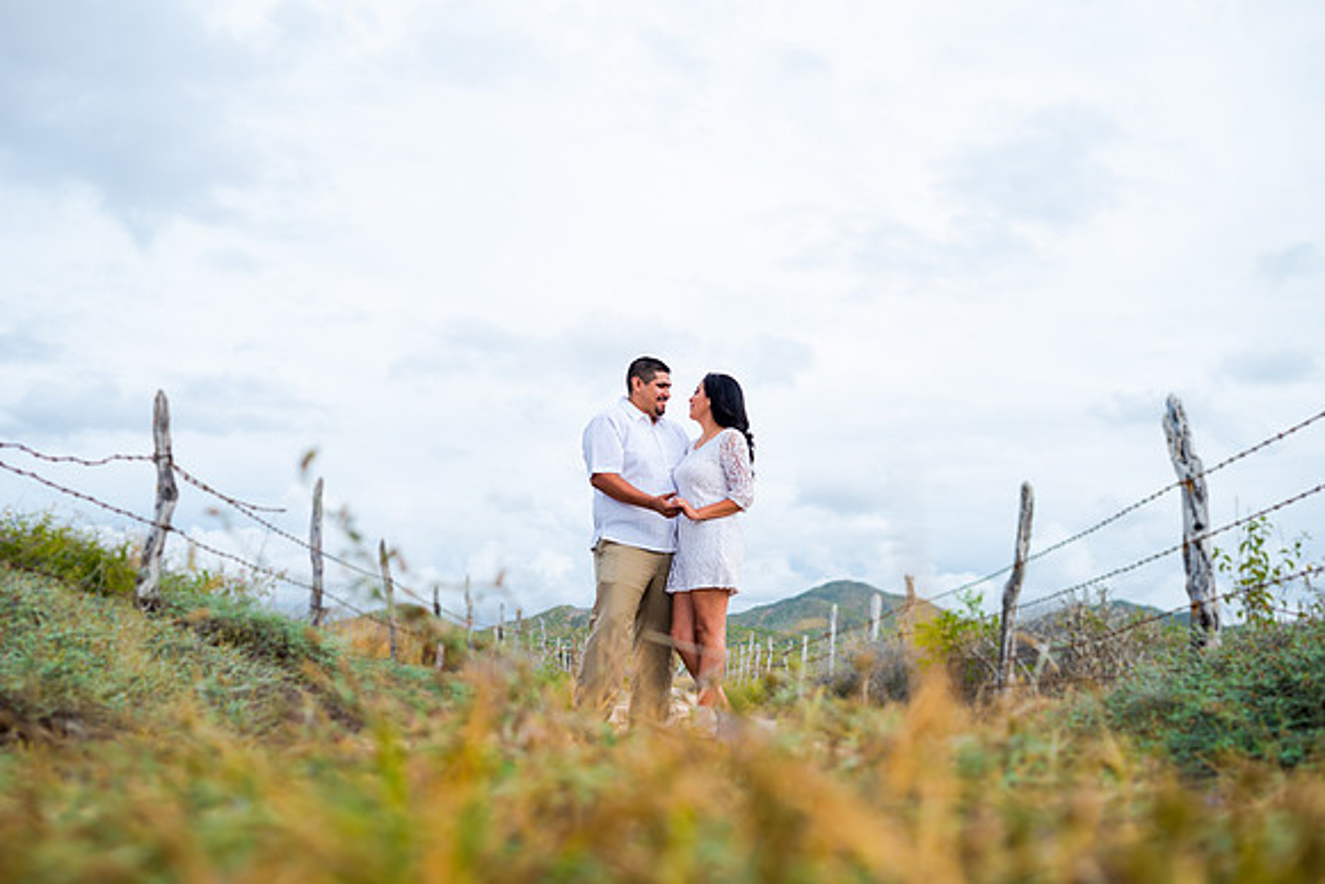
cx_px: 676
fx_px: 1338
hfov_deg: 52.7
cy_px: 435
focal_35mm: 36
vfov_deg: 36.6
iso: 50
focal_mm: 35
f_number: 4
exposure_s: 1/500
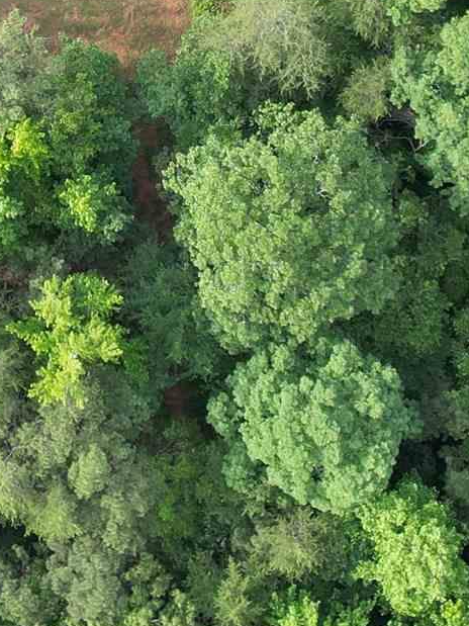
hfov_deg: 13.8
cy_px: -144
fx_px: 1897
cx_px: -29
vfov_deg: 17.7
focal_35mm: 105
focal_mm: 8.38
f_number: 2.8
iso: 110
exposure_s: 1/240
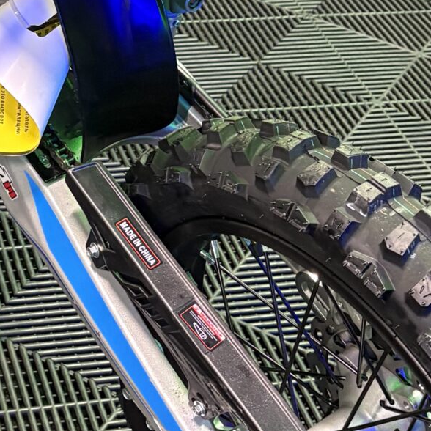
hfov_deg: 17.2
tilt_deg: -27.1
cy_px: -5
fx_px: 1409
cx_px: 44
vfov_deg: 17.0
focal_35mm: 100
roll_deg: -4.5
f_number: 1.6
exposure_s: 1/40
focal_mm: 5.96
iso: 400
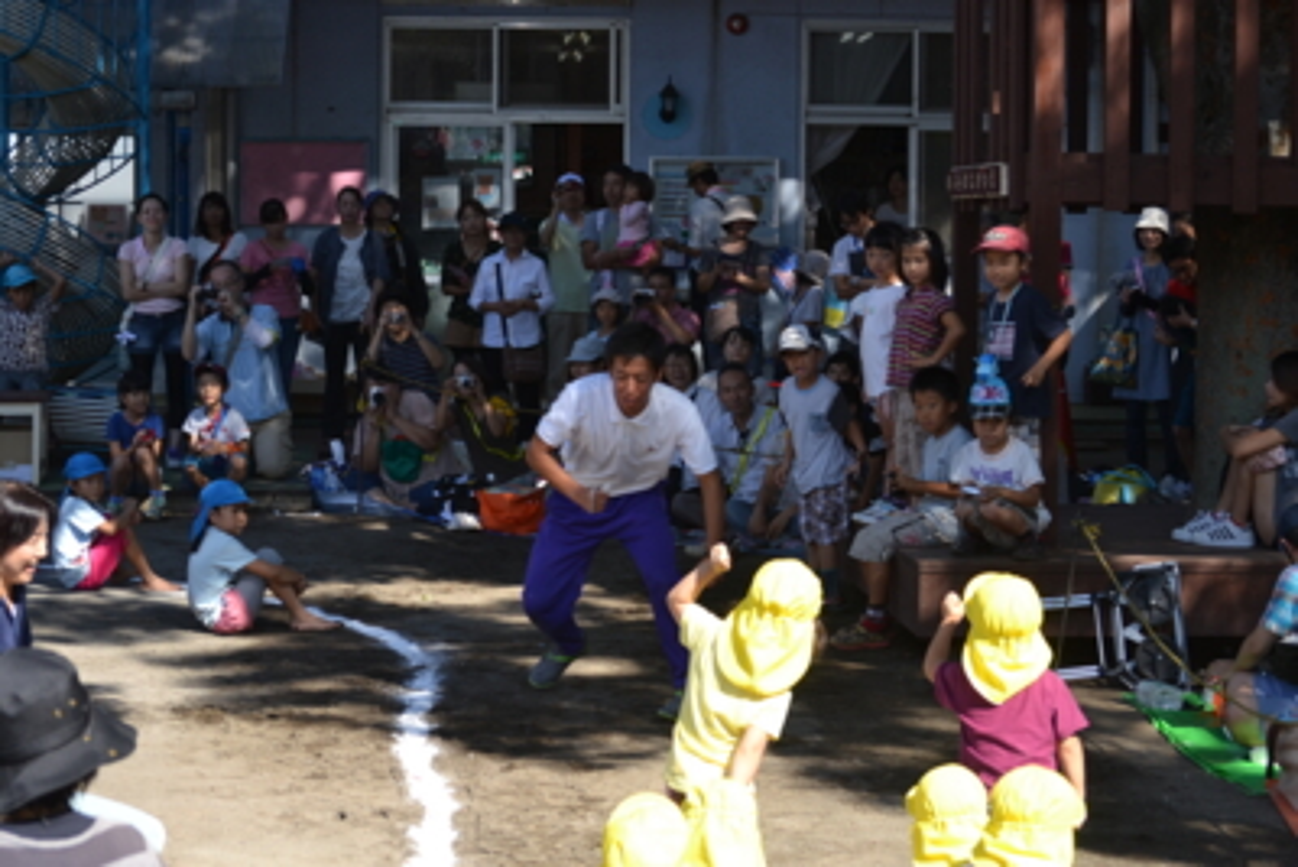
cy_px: 434
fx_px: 2975
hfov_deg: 24.6
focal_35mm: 82
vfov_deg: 16.6
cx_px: 649
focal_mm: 55
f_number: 6.3
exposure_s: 1/200
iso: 100
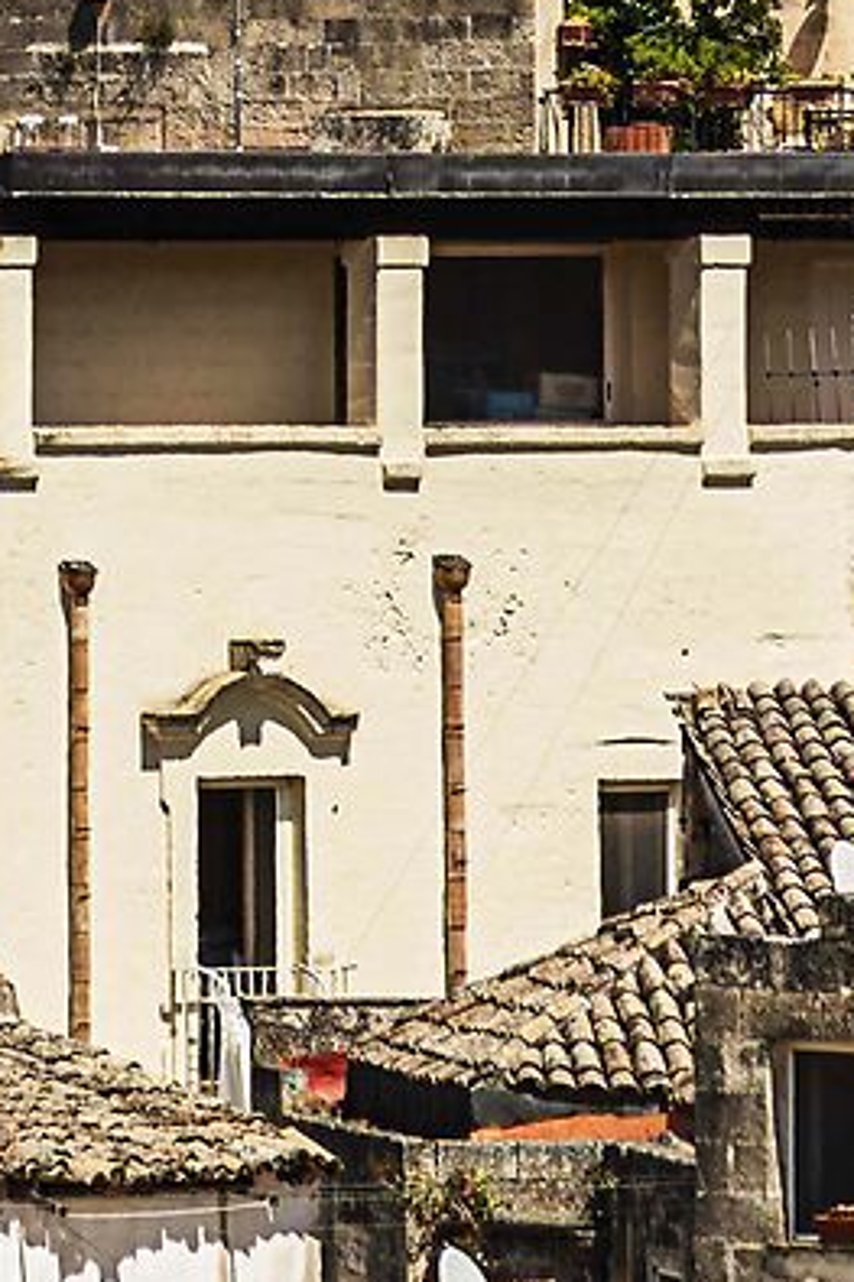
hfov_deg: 2.1
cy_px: -2489
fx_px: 22756
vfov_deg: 3.2
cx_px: -1536
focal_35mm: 639
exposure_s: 1/320
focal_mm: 105
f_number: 13
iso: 250
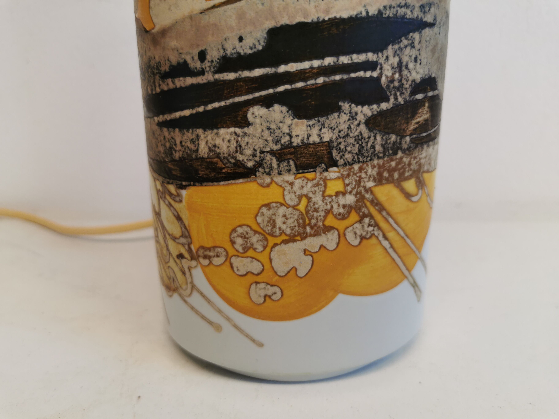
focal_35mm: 27
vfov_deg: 51.4
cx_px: 280
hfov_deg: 65.3
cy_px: 210
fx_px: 436
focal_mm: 5.56
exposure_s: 1/100
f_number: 1.6
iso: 80
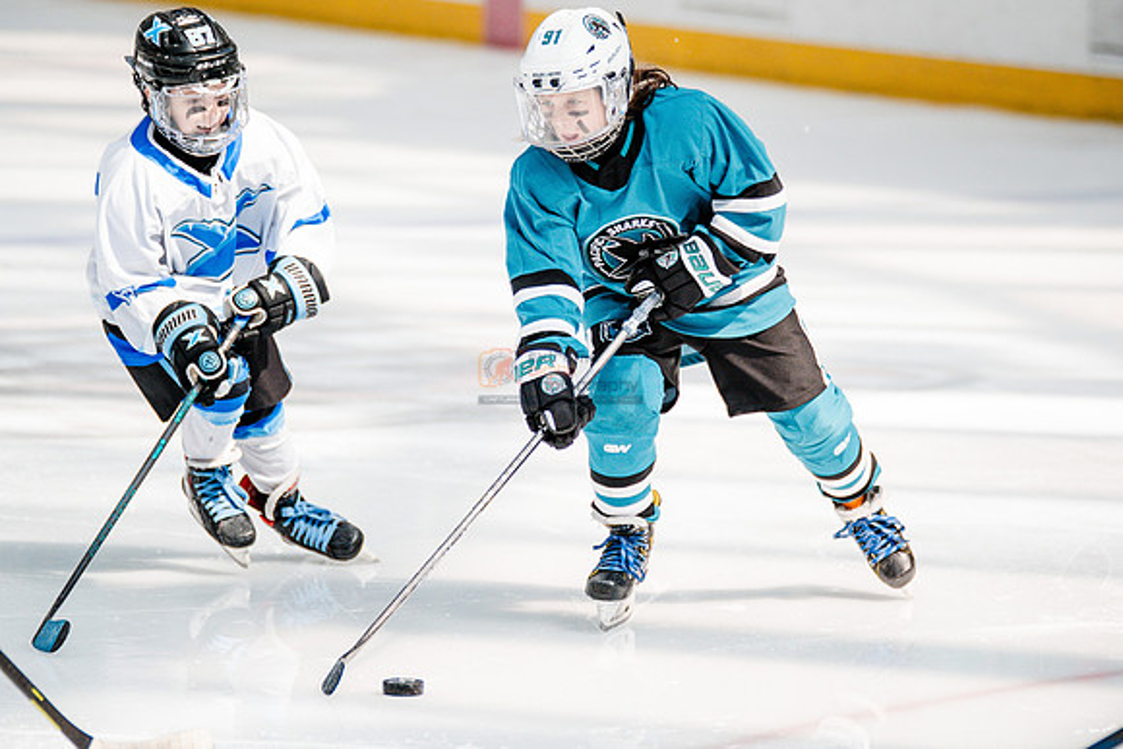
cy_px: 391
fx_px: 8941
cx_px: 544
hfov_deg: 7.2
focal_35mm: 287
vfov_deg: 4.8
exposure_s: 1/3200
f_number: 3.2
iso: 1250
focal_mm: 221
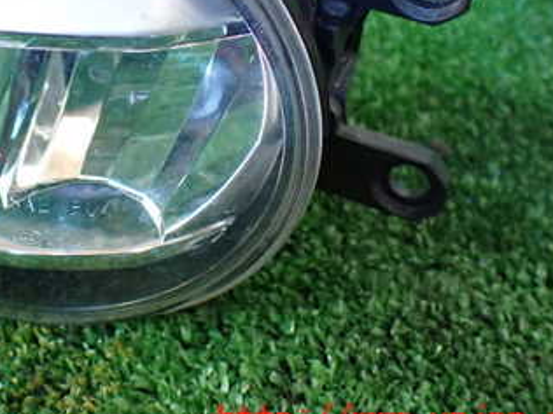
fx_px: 911
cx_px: 88
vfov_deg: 25.0
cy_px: 51
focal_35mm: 57
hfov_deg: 32.6
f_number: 2.3
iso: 800
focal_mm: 5.4
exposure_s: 1/100
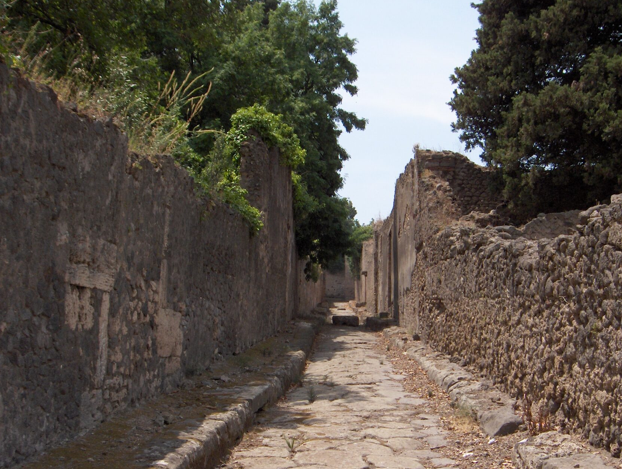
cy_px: 286
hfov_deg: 39.6
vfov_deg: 30.2
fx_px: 864
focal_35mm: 48
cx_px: 335
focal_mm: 8
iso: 100
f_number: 4.8
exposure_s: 1/781
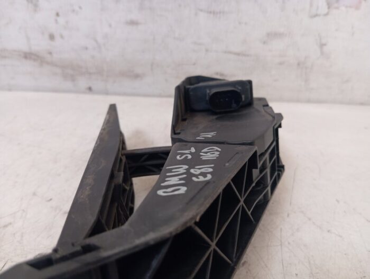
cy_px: 140
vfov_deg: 49.9
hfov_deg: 63.4
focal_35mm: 28
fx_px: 300
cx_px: 185
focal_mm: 4.22
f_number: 1.8
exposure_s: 1/33.3
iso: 277
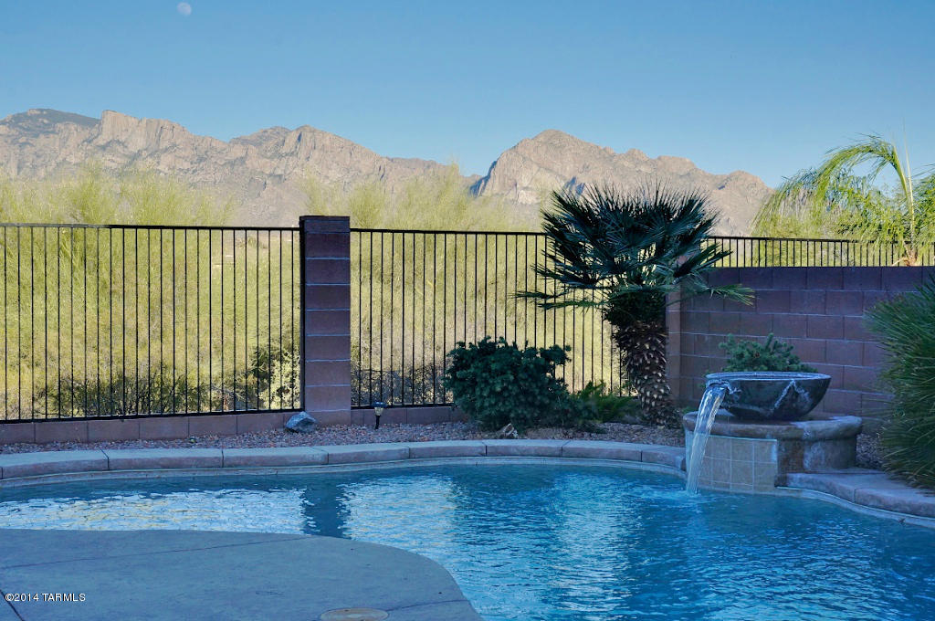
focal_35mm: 54
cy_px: 310
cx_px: 468
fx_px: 1401
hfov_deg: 36.9
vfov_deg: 25.0
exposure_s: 1/200
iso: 400
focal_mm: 36
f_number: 16
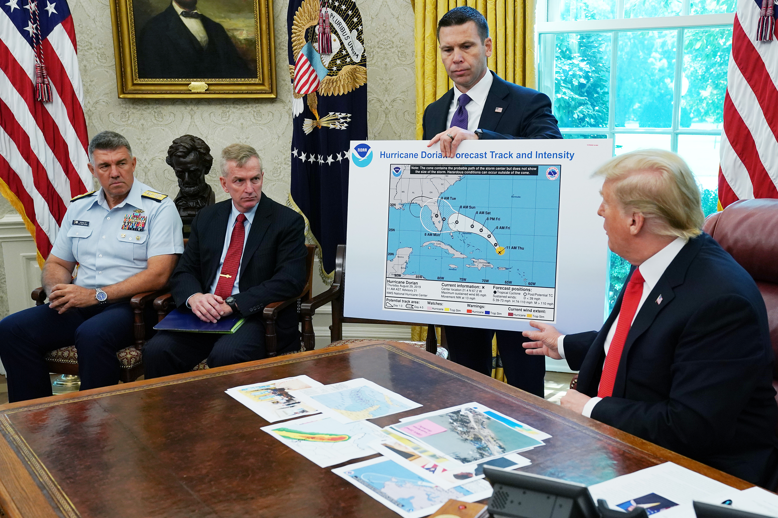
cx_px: 423
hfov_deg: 44.5
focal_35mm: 44
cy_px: 290
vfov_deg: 30.5
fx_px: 951
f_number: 5.6
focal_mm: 39
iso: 2500
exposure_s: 1/200
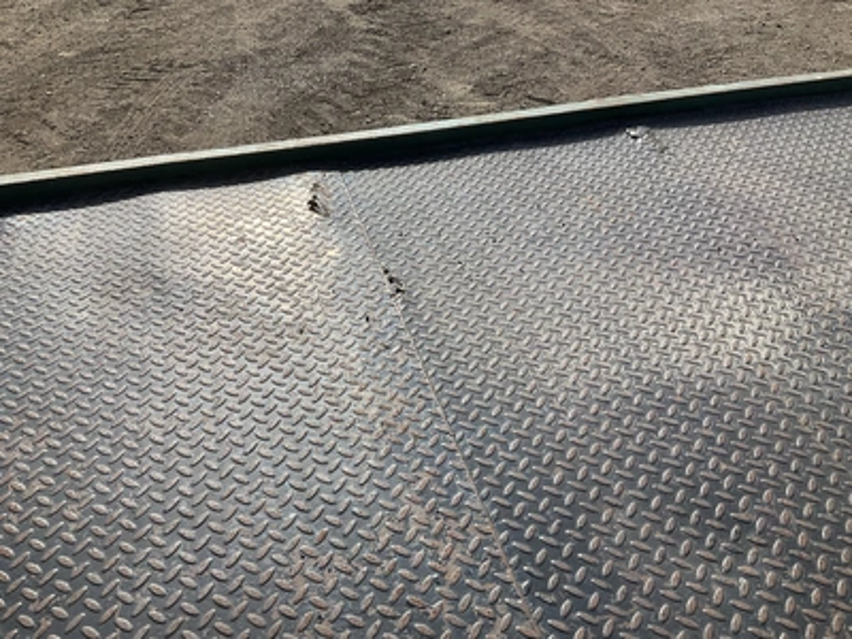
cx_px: 426
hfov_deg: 61.7
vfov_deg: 48.2
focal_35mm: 29
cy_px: 320
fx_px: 714
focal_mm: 3
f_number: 1.8
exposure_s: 1/1490
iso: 25
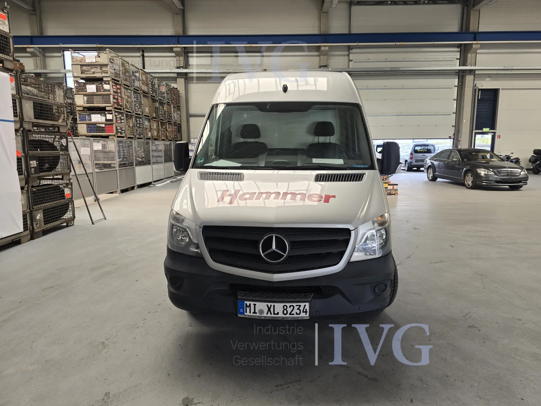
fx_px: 359
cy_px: 203
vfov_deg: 58.9
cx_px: 270
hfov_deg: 73.9
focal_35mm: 23
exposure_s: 1/180
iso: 50
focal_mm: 6.3
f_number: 1.7
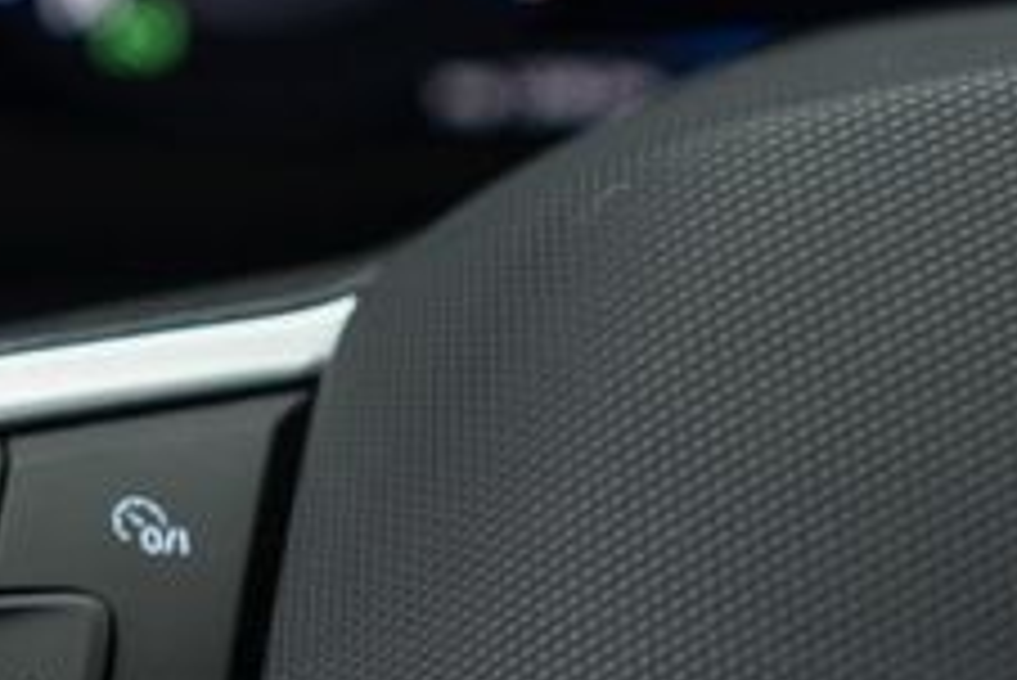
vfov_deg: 11.4
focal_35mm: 119
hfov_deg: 16.6
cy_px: 718
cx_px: -148
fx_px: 3364
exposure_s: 1/40
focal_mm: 28
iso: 400
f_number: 3.2
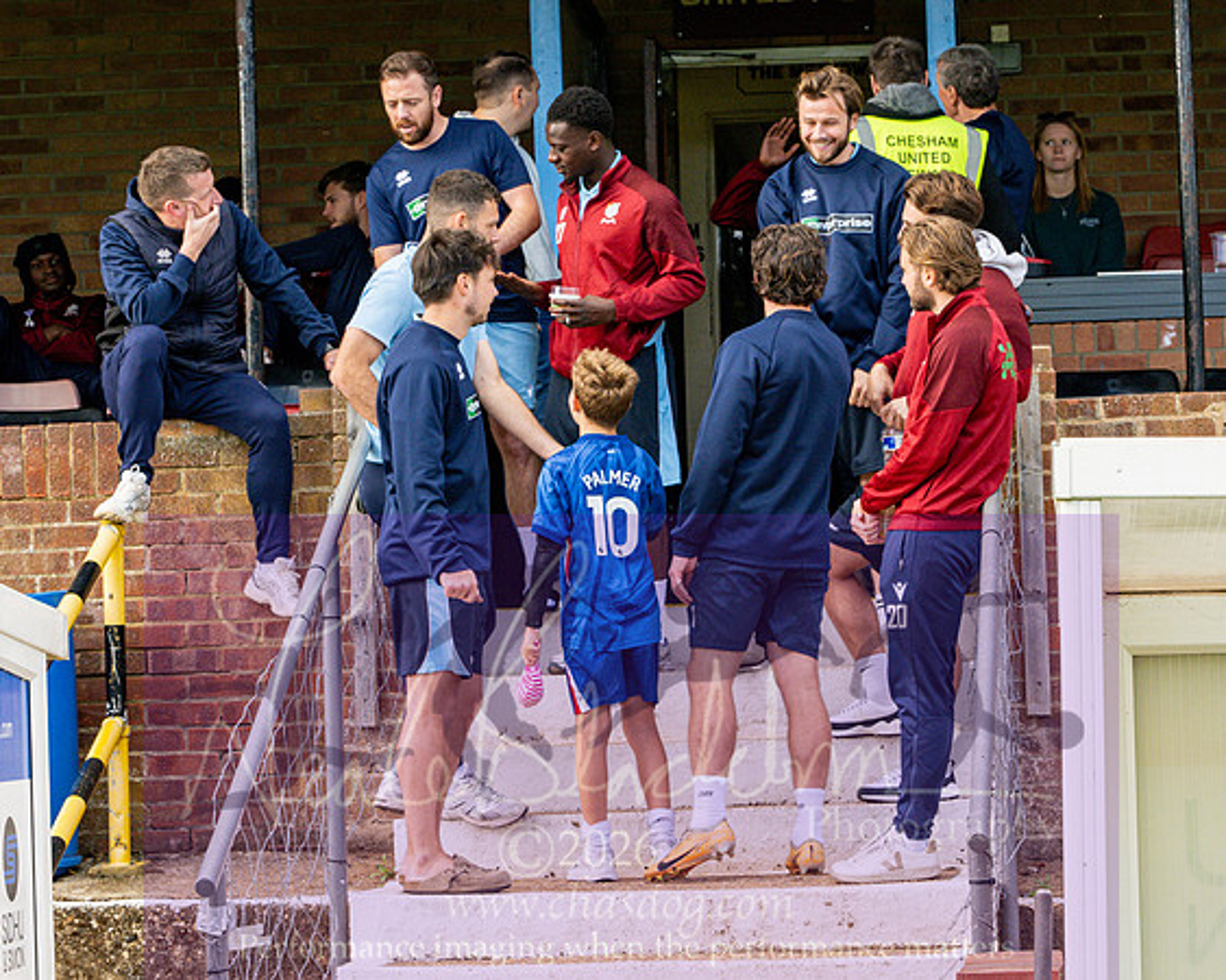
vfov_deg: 10.8
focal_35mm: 143
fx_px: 5190
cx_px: 613
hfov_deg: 13.5
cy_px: 490
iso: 400
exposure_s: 1/320
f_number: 8
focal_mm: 85
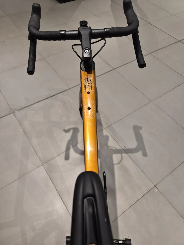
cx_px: 92
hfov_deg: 58.9
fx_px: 163
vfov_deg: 73.9
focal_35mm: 23
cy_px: 122
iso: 250
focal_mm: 5.4
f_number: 1.8
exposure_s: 1/100
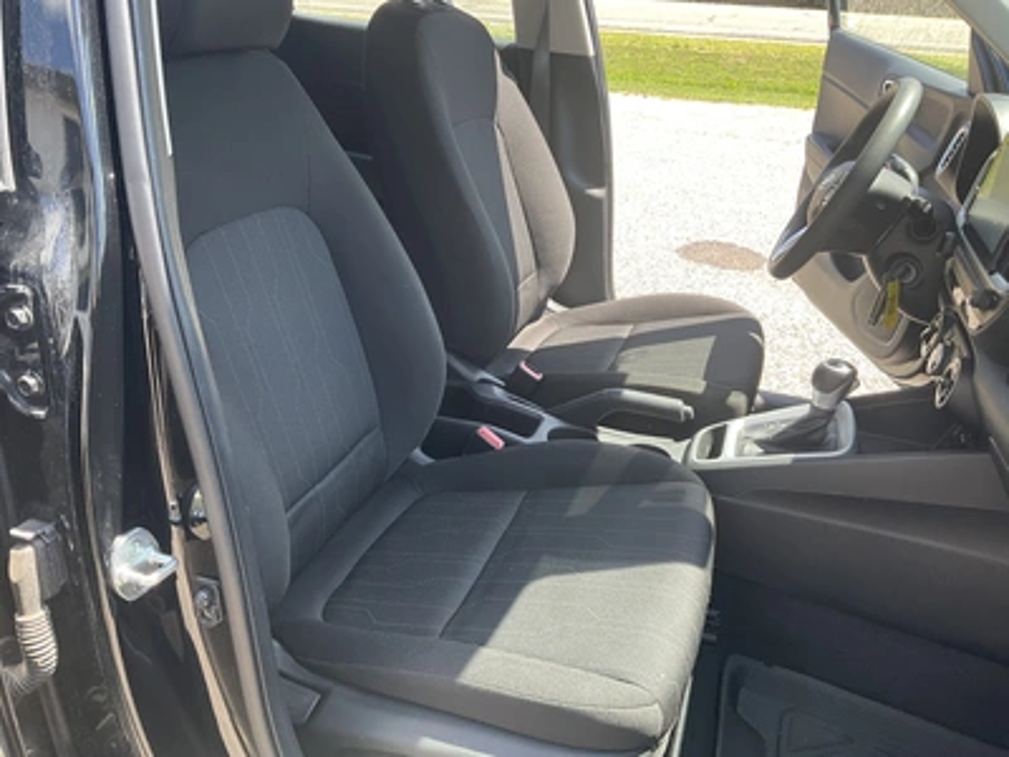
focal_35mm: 29
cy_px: 378
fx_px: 845
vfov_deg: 48.2
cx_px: 504
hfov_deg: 61.7
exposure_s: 1/122
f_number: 1.8
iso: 16
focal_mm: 3
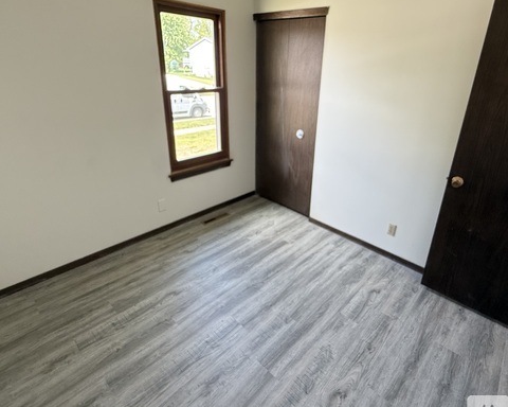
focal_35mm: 19
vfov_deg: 70.4
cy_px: 173
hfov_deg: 82.9
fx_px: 286
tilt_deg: -21.5
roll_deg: -1.9
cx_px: 285
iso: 320
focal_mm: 2.22
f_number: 2.2
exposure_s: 1/99
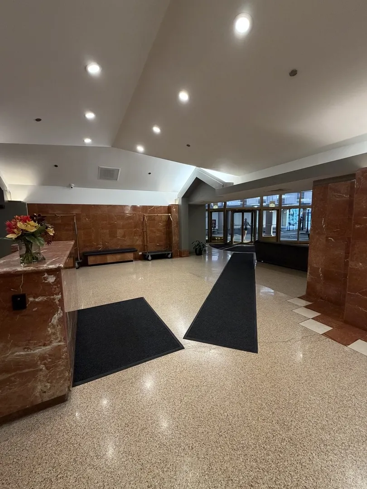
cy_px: 244
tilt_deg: -6.8
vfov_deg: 102.1
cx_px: 184
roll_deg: +0.8
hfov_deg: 85.7
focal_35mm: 14
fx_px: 198
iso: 250
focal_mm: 2.22
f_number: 2.2
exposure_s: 1/41
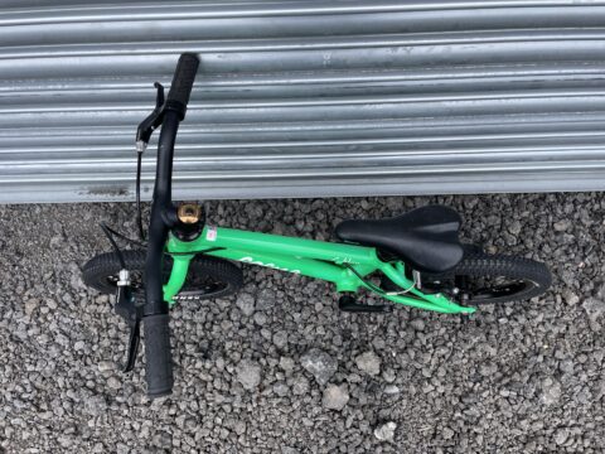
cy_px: 227
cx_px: 302
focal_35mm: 26
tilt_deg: -70.5
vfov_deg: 53.1
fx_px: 454
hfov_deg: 67.3
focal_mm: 4.2
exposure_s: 1/725
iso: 32
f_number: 1.6
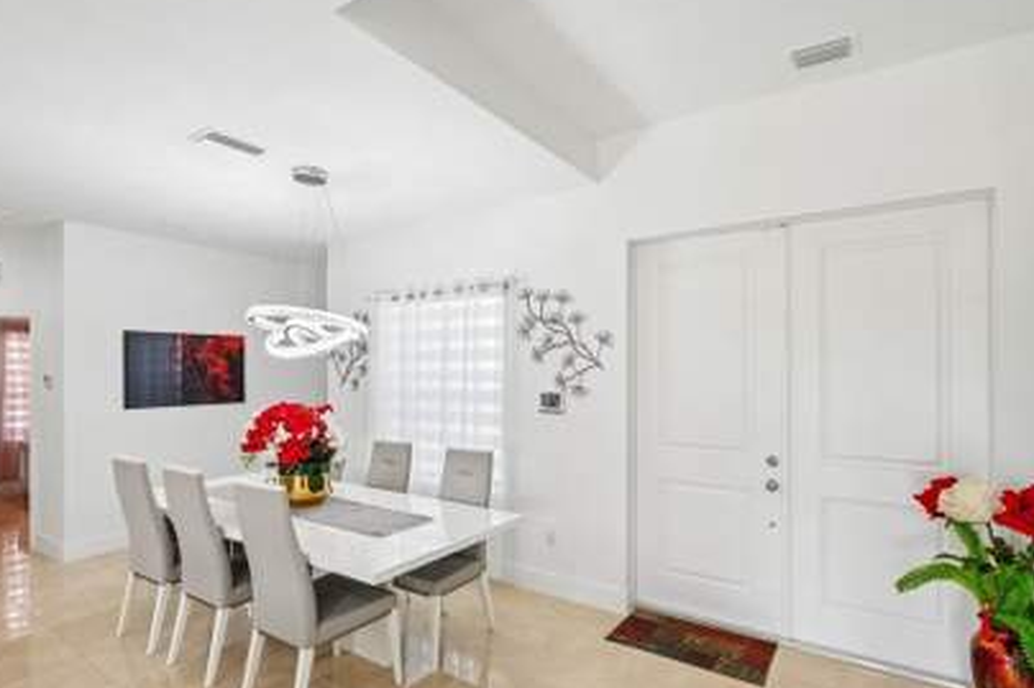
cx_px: 514
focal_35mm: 19
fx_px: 545
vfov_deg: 64.4
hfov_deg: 86.9
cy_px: 370
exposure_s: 1/40
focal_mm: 16
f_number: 8
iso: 400
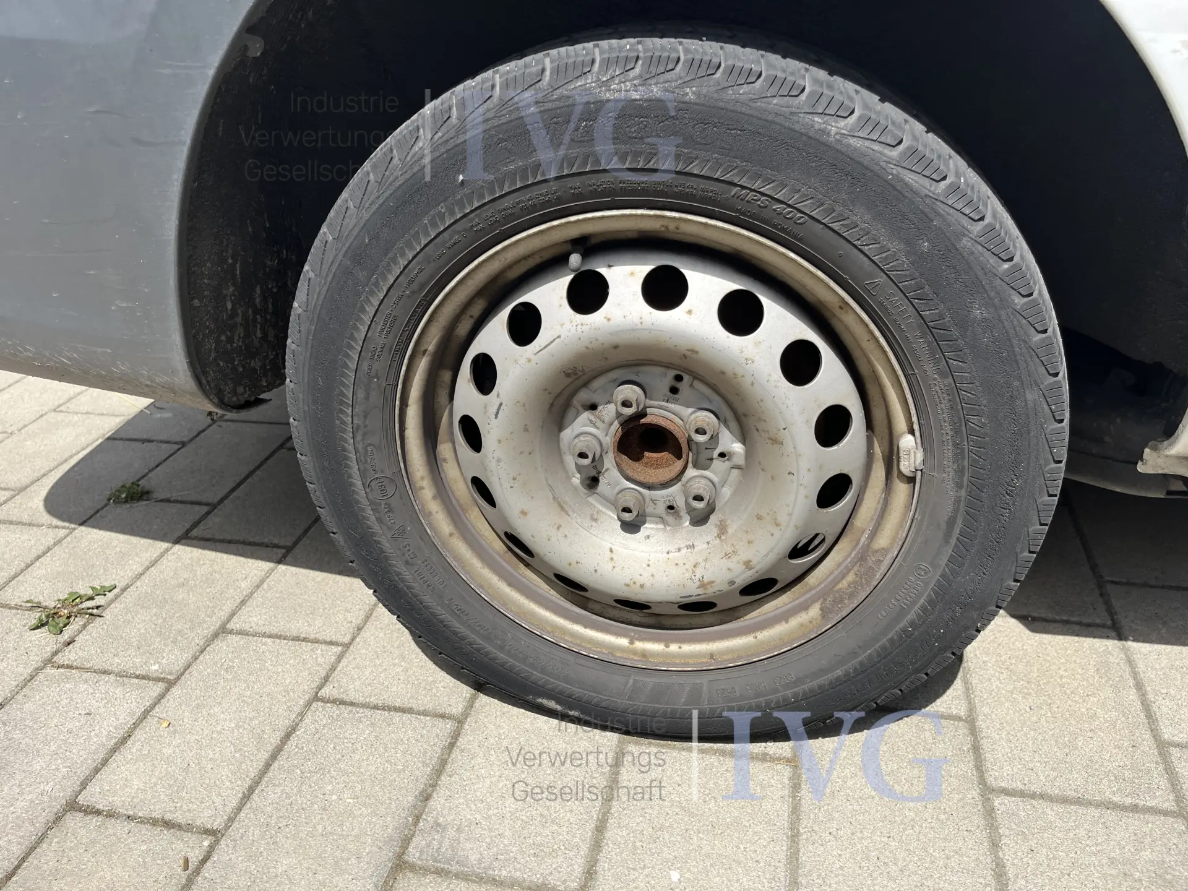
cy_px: 446
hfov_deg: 67.3
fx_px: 892
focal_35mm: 26
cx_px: 594
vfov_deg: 53.1
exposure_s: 1/3135
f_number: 1.6
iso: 50
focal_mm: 5.1
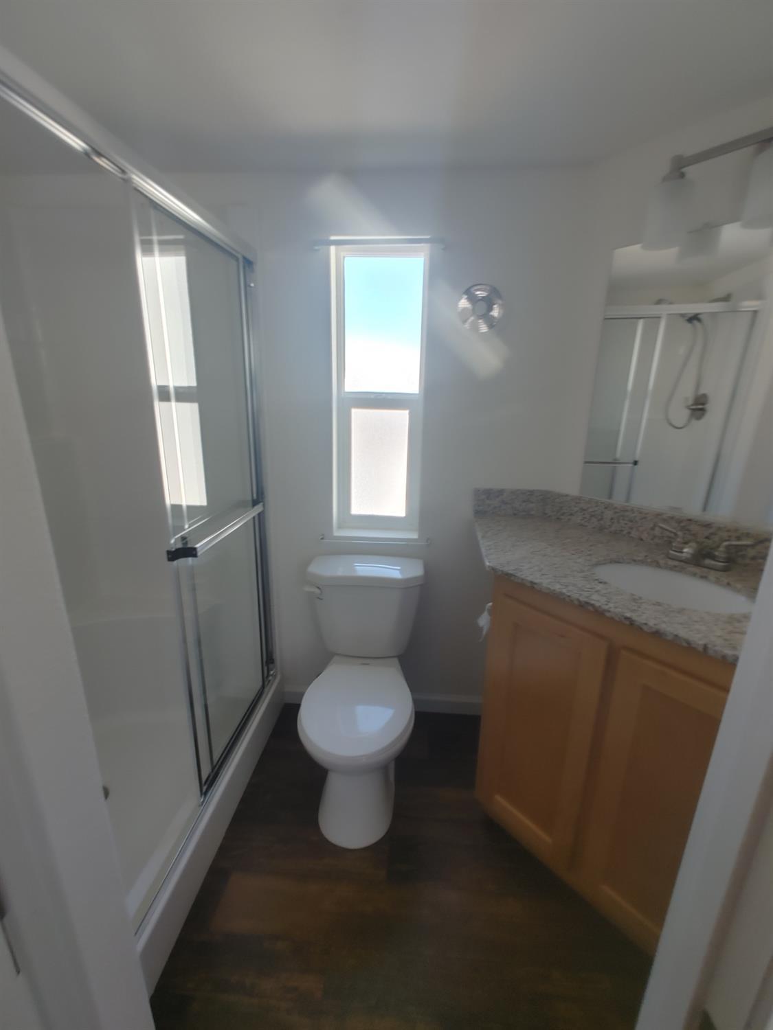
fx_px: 447
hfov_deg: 81.7
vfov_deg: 98.2
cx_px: 386
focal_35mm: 15
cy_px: 515
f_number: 1.9
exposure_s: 1/33
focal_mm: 1.78
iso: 50
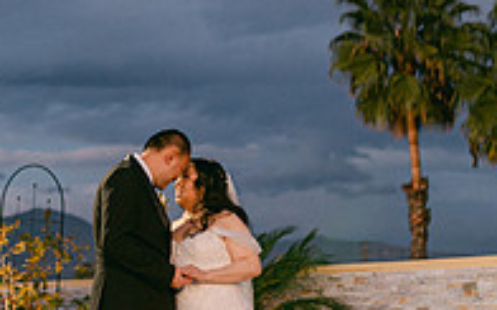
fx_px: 1475
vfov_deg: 12.0
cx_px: 45
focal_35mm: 109
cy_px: 93
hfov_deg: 18.8
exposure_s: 1/125
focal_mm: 35
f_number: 1.4
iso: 250
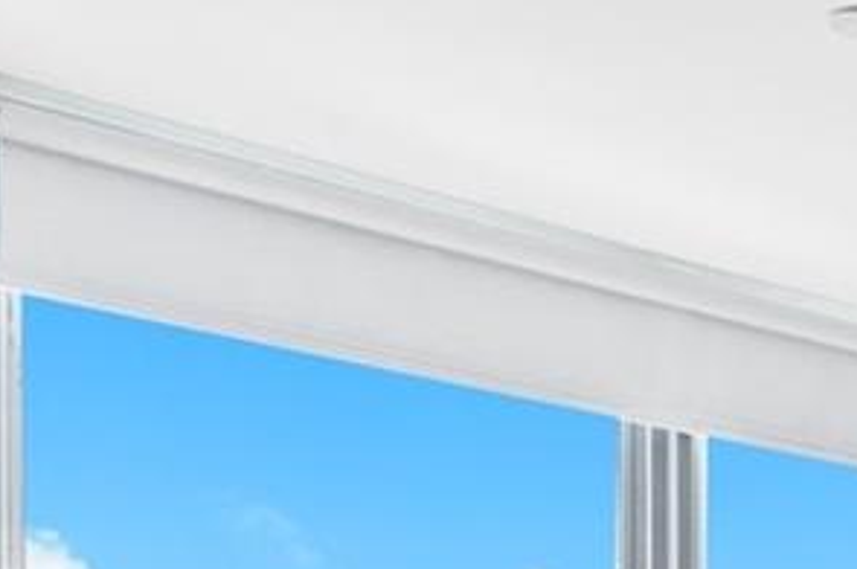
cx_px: 1569
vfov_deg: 15.4
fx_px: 1807
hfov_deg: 19.5
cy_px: 1029
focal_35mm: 76
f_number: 8
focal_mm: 14
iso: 200
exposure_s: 1/15
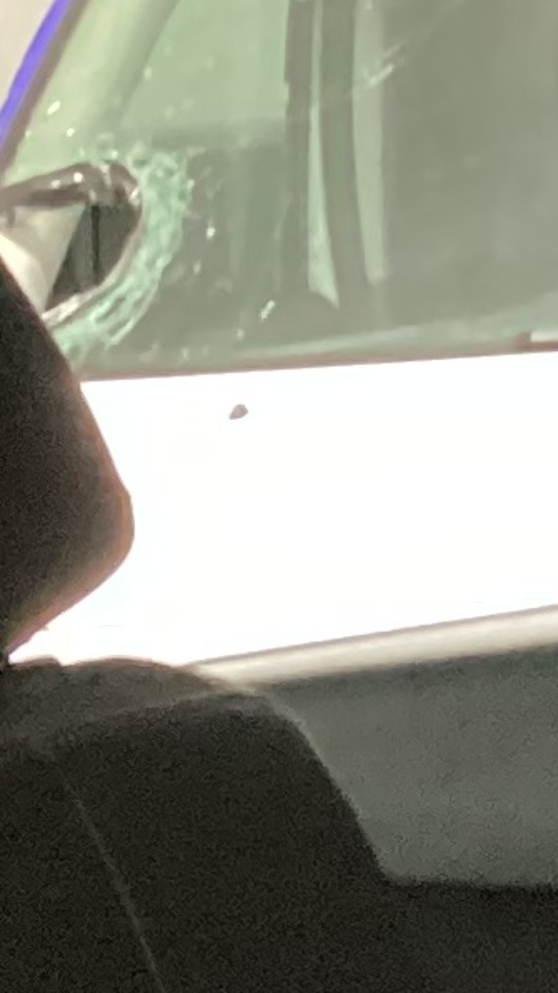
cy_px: 1818
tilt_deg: -21.4
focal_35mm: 185
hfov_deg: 5.9
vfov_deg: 10.9
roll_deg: +4.9
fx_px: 4869
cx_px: 1937
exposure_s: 1/30
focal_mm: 3.3
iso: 400
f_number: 2.4
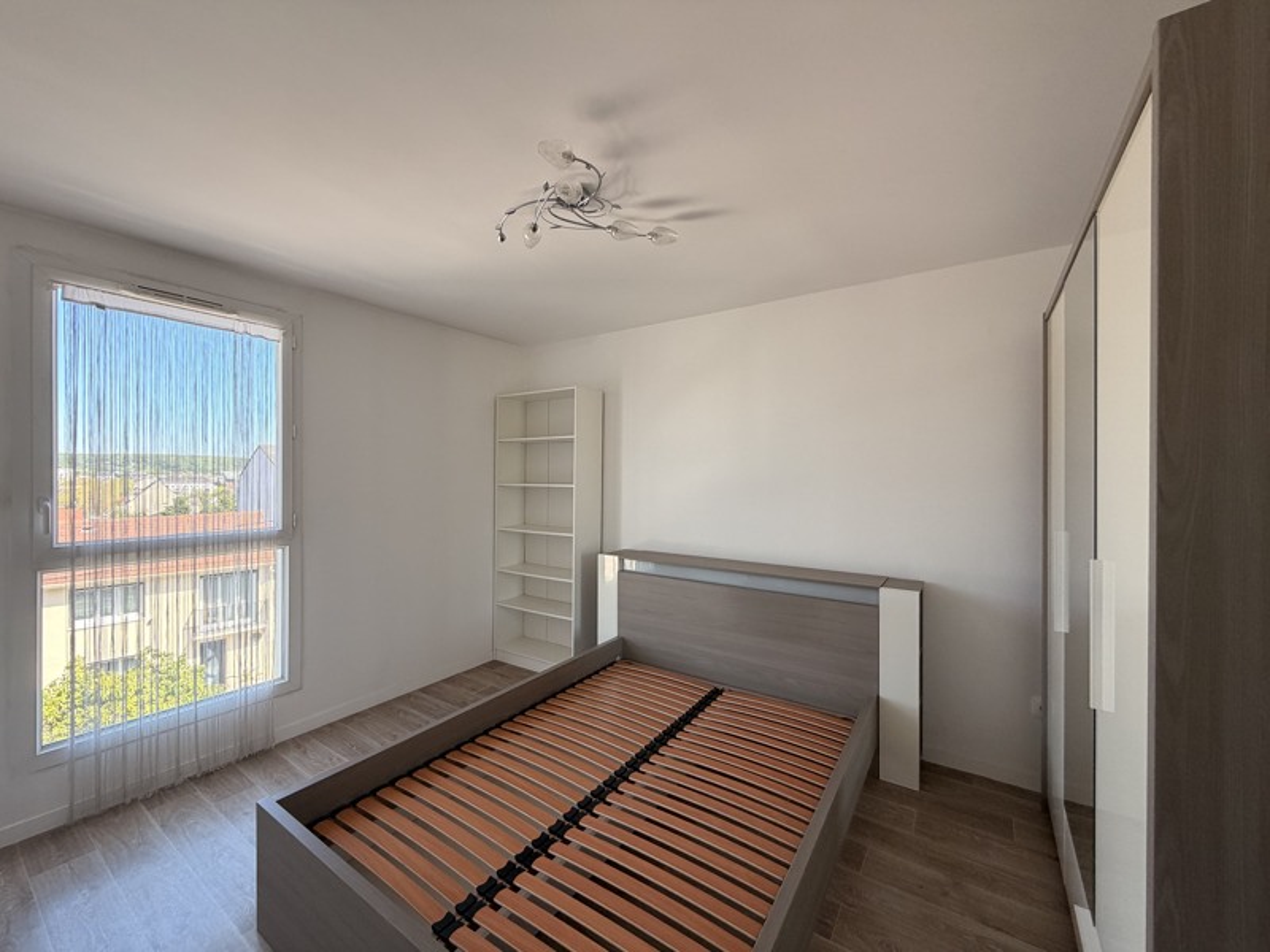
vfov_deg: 85.7
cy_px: 476
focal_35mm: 14
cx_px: 635
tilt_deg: +0.2
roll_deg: +0.4
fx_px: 514
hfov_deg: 102.1
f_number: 2.2
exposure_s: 1/121
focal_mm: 2.22
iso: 125
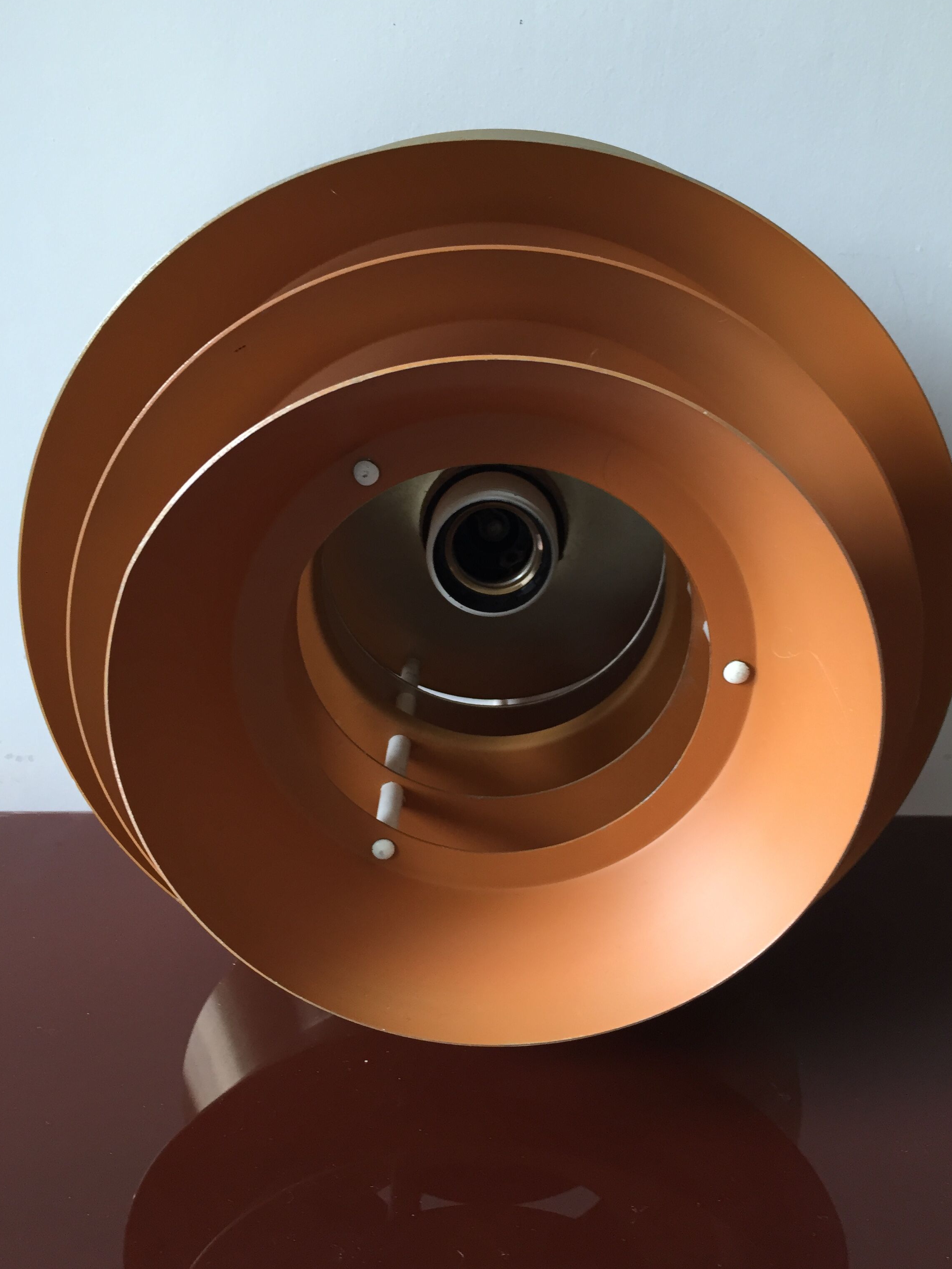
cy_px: 620
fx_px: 1137
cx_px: 480
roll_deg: +0.2
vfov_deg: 58.3
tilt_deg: -25.9
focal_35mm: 31
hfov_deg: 45.4
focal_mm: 4.15
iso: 100
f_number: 2.2
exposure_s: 1/33
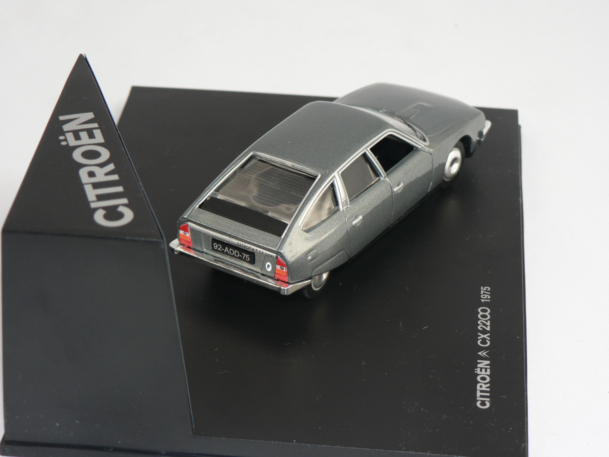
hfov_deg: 20.2
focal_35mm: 97
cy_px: 228
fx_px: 1707
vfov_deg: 15.2
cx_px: 304
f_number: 3.2
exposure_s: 1/60
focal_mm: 16.2
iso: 80
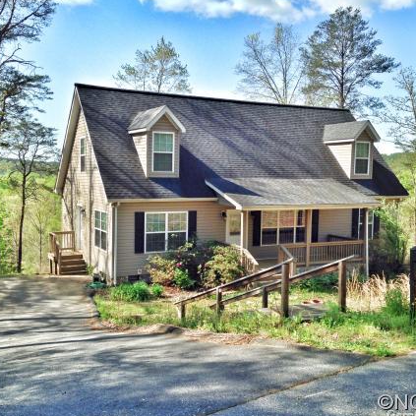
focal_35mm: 40
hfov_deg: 41.9
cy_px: 210
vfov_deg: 41.9
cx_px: 214
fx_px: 544
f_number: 2.4
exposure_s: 1/889
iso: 50
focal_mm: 4.12
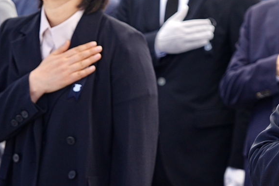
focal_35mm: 219
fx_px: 1698
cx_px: 274
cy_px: 16
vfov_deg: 6.3
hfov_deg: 9.3
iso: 200
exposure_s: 1/1000
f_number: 2.8
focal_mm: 70
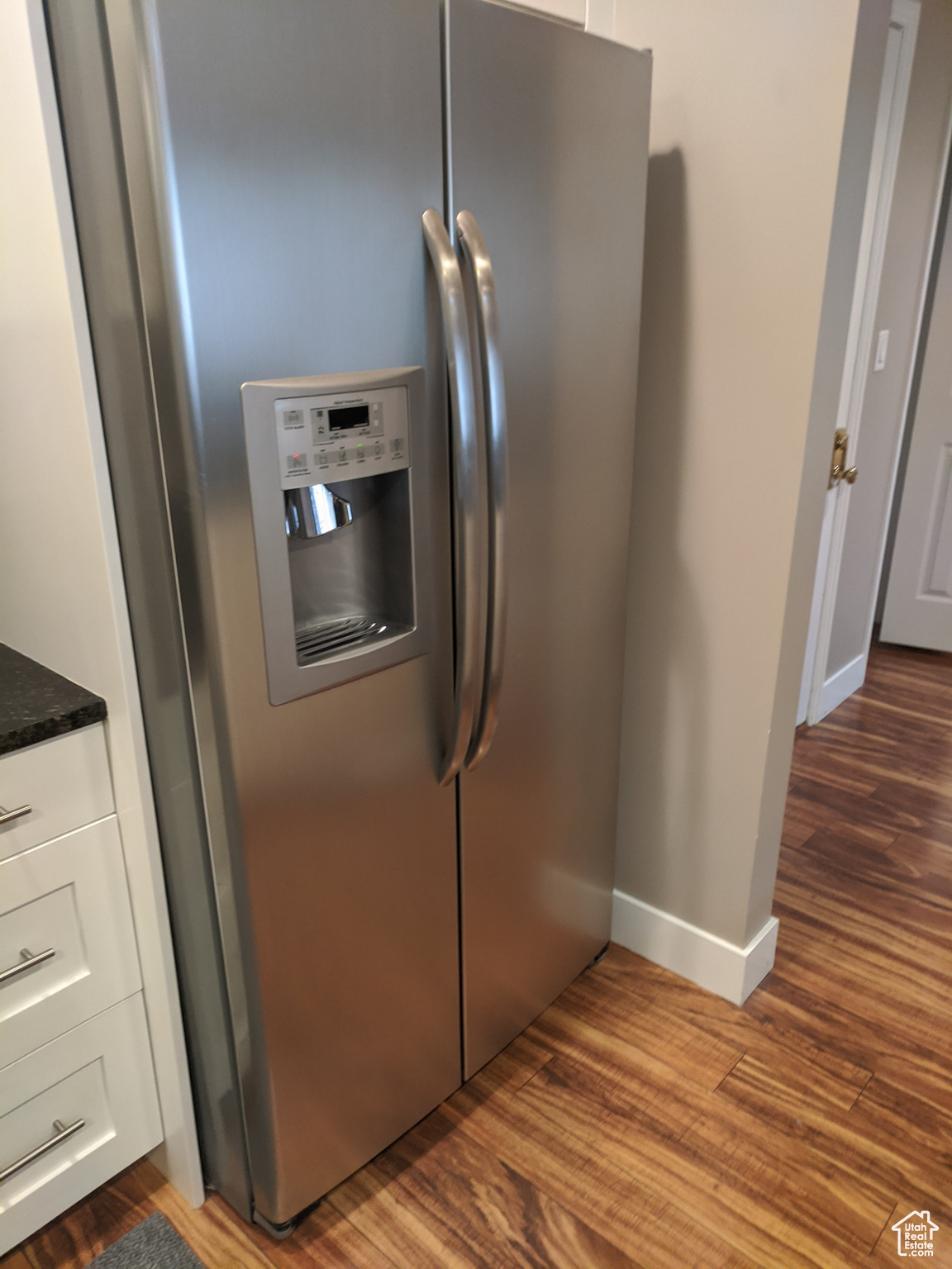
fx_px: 953
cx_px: 476
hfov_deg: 53.1
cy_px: 634
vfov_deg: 67.3
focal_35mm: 26
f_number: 2
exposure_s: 1/40
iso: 339
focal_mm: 4.67
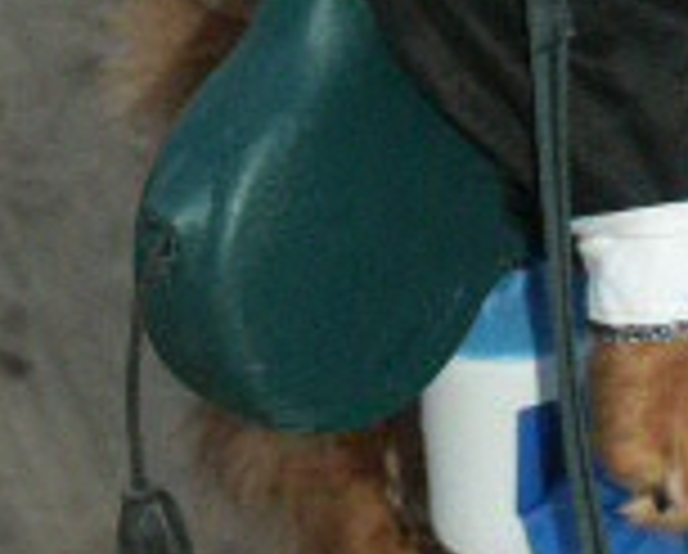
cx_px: 567
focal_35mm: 224
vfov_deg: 6.8
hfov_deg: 8.6
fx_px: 4570
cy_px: -288
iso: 200
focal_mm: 14.32
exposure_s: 1/45
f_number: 3.5
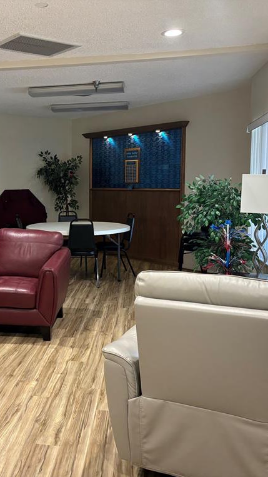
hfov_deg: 30.2
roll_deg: +0.4
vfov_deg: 52.8
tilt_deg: -6.7
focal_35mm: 38
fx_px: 480
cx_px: 42
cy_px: 238
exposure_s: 1/60
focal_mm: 5.96
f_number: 1.6
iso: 200
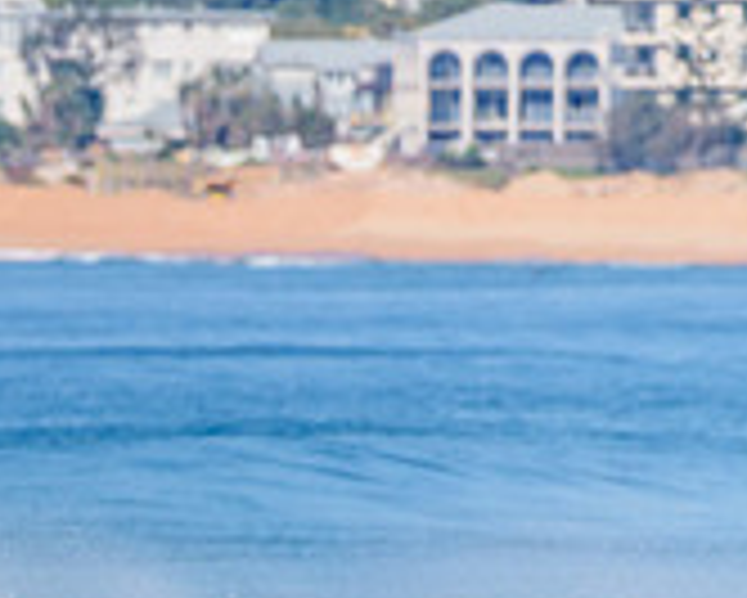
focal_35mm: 1639
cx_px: -252
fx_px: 36257
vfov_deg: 0.9
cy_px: 852
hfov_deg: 1.2
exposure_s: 1/2000
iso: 140
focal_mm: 500
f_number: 5.6
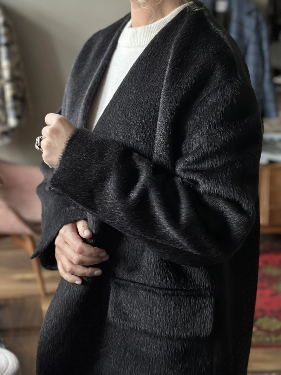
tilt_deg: -14.0
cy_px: 188
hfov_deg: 30.3
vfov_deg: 39.7
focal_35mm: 48
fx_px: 520
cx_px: 140
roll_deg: +0.7
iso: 800
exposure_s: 1/30
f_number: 1.78
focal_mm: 6.86
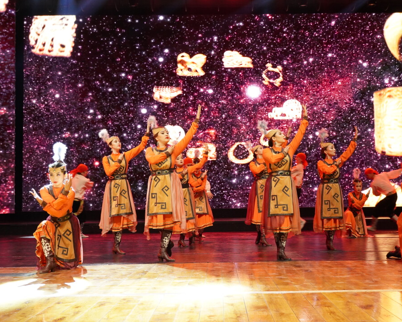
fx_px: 607
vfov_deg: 29.7
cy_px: 161
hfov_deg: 36.6
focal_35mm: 51
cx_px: 226
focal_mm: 30
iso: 2000
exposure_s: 1/100
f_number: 4.5
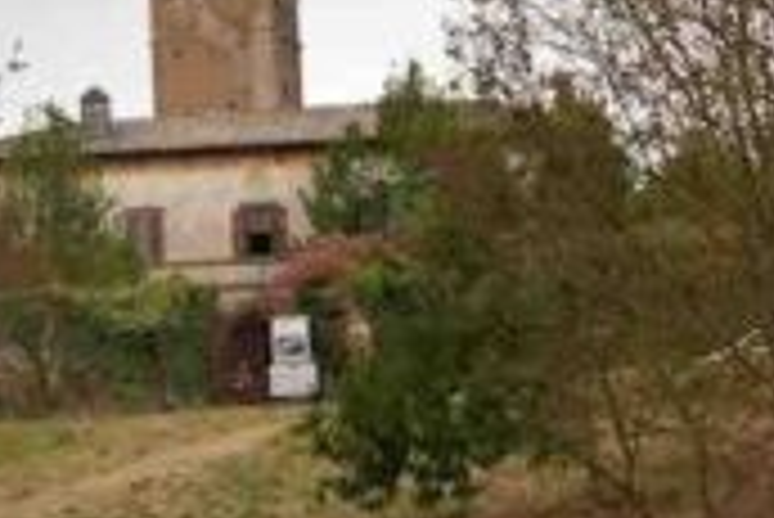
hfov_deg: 20.8
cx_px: 148
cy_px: 347
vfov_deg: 14.1
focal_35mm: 97
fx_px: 2087
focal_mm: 24
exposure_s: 1/80
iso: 125
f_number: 6.3
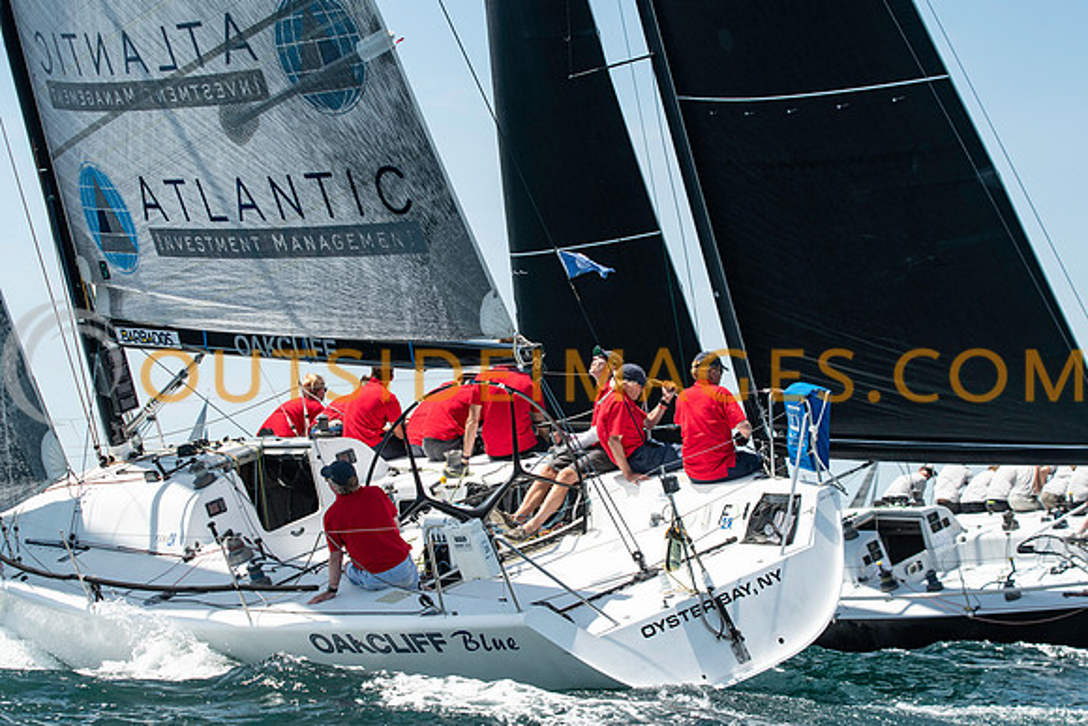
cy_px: 363
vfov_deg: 11.4
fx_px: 3627
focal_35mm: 120
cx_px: 544
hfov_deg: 17.1
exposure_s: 1/2000
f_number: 5
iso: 250
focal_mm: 80
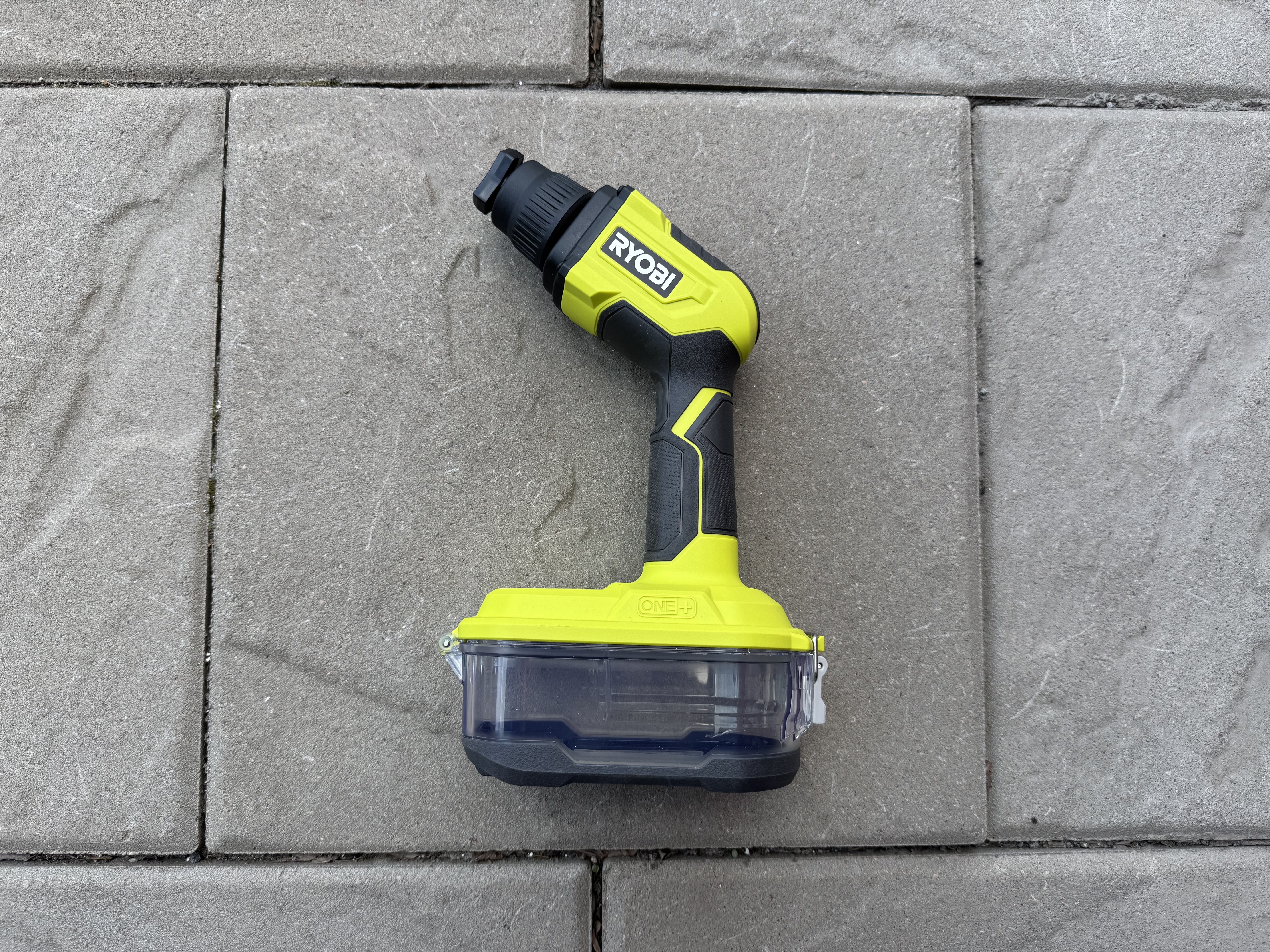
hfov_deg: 71.6
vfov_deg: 56.8
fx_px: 881
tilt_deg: -89.2
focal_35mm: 24
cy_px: 476
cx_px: 635
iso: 80
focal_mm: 6.76
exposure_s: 1/598
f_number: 1.78
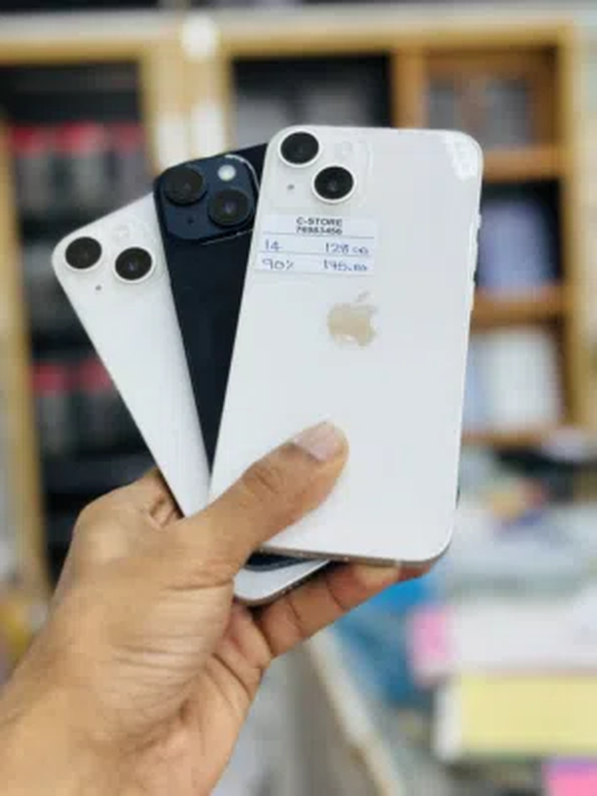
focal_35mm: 48
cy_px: 398
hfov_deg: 30.3
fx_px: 1104
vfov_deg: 39.7
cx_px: 298
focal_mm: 6.86
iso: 80
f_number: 1.78
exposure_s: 1/714
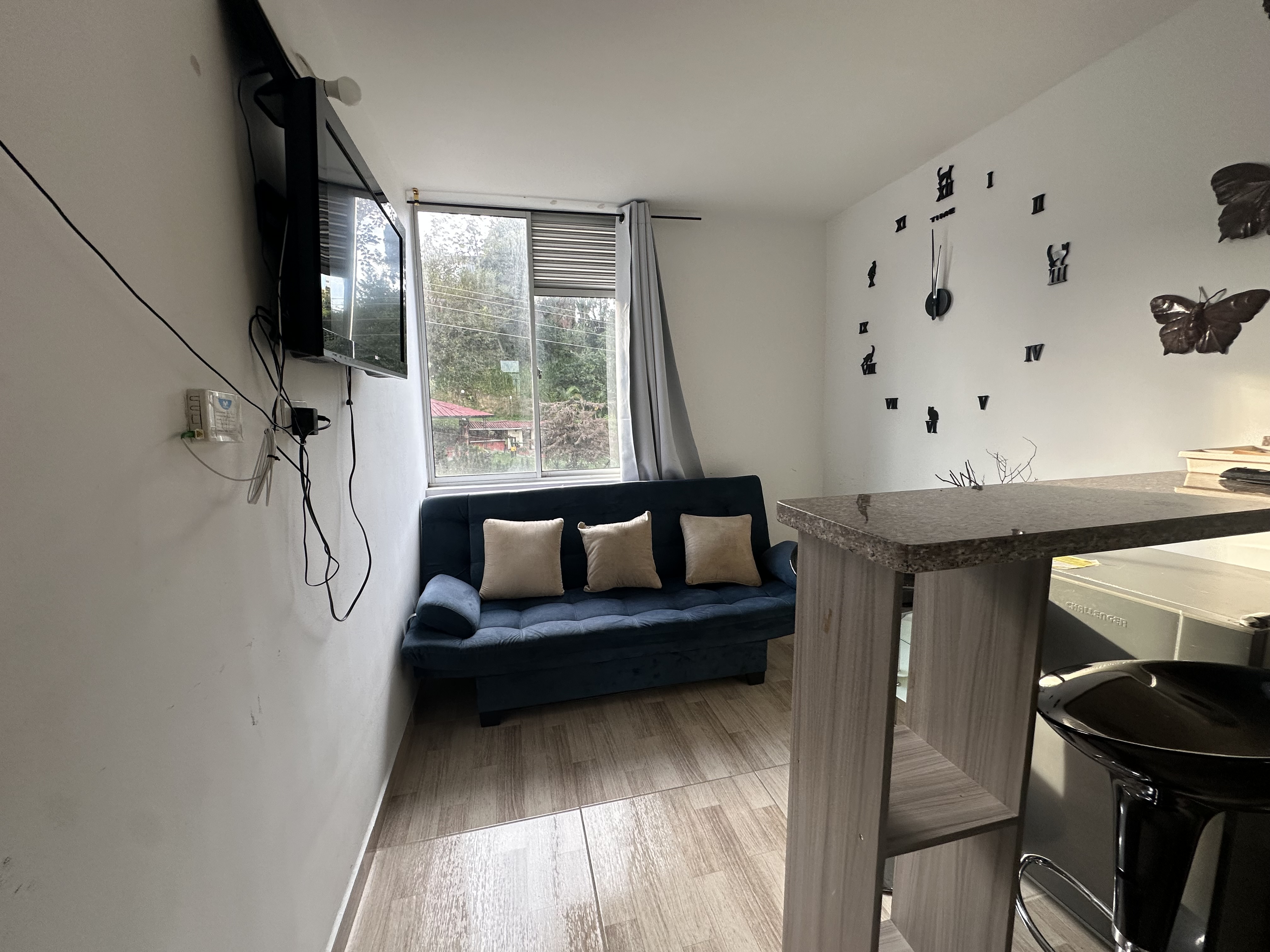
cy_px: 476
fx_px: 514
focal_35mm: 14
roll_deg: -0.2
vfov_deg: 85.7
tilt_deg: -5.5
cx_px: 635
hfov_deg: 102.1
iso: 125
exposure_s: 1/99
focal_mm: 2.22
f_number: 2.2
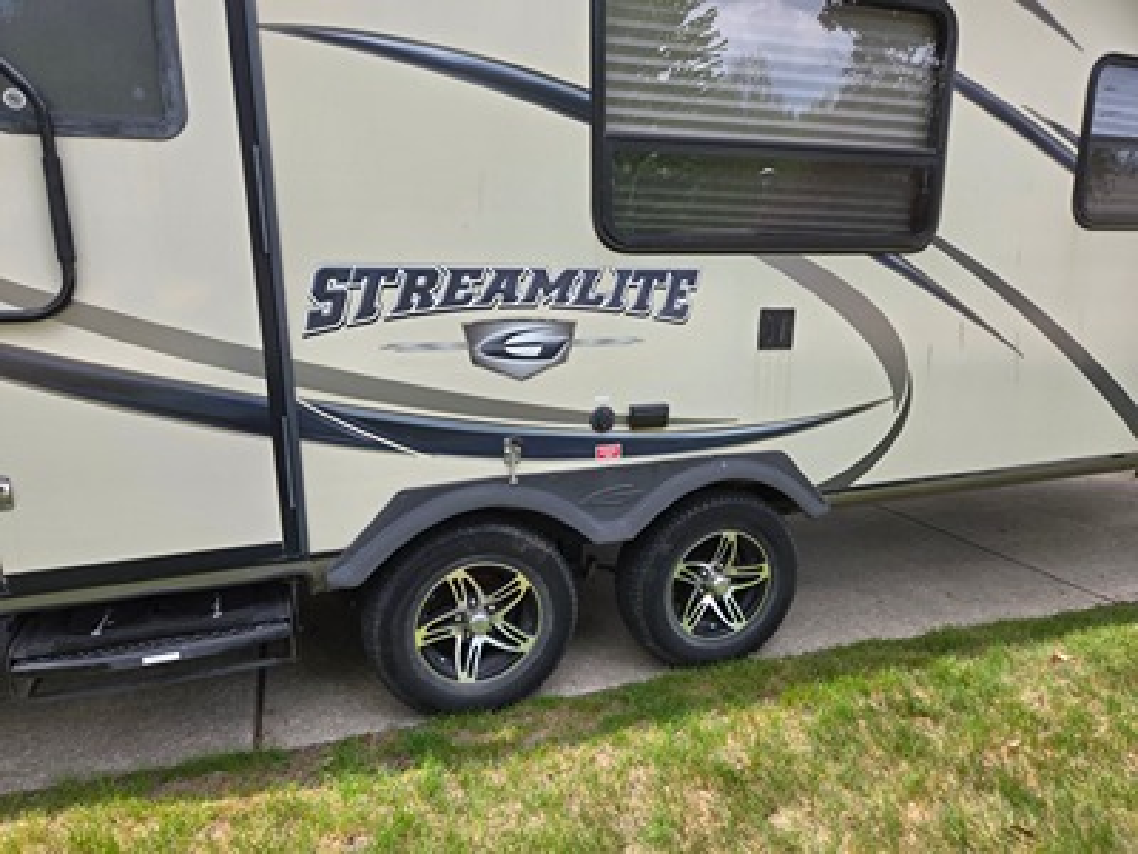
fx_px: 756
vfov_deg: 58.9
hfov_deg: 73.9
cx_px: 569
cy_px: 427
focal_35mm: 23
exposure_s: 1/850
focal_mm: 5.4
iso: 80
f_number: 1.8
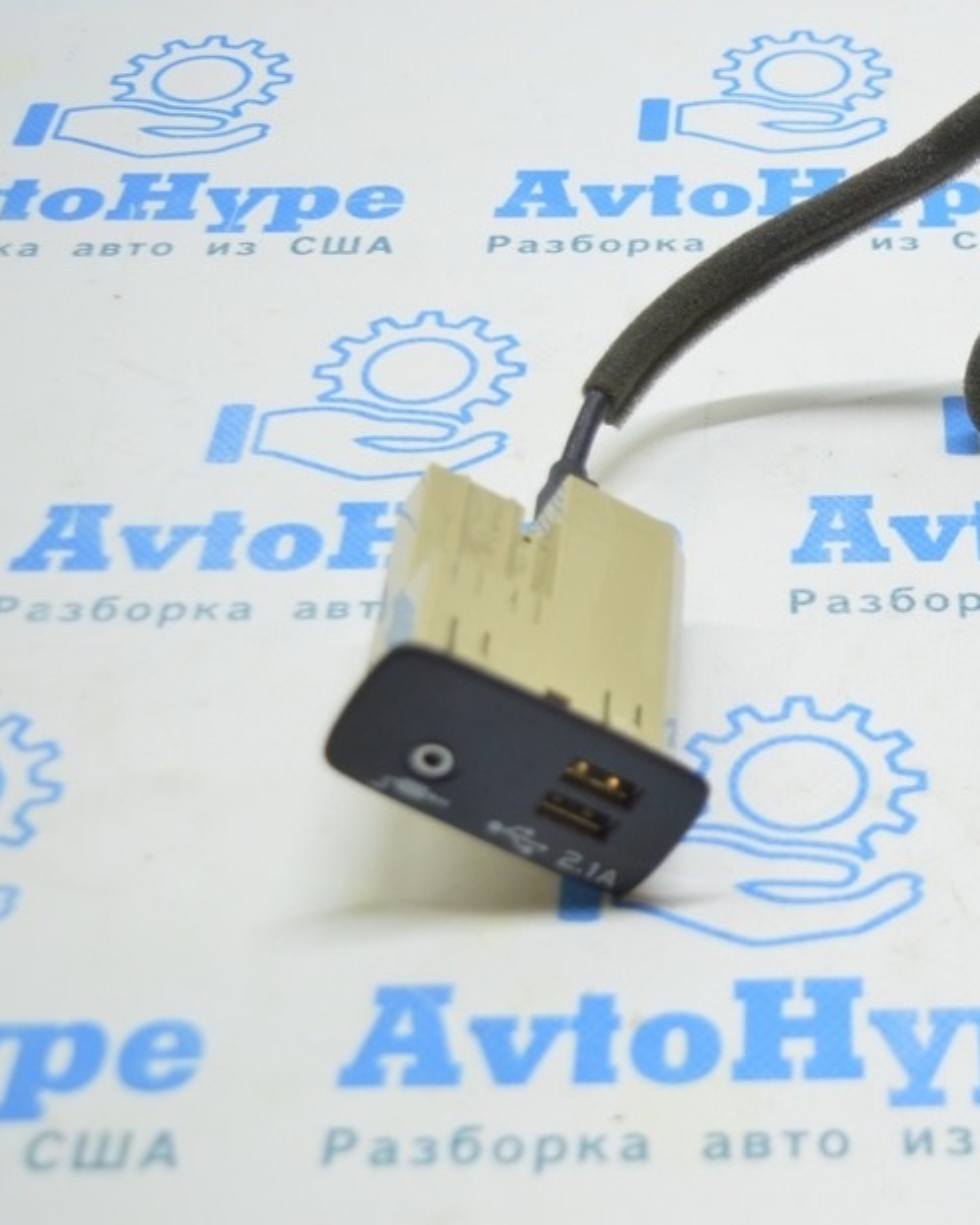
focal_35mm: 68
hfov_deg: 22.1
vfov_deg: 28.0
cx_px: 873
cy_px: 598
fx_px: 2457
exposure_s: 1/40
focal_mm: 29
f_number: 4.2
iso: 400
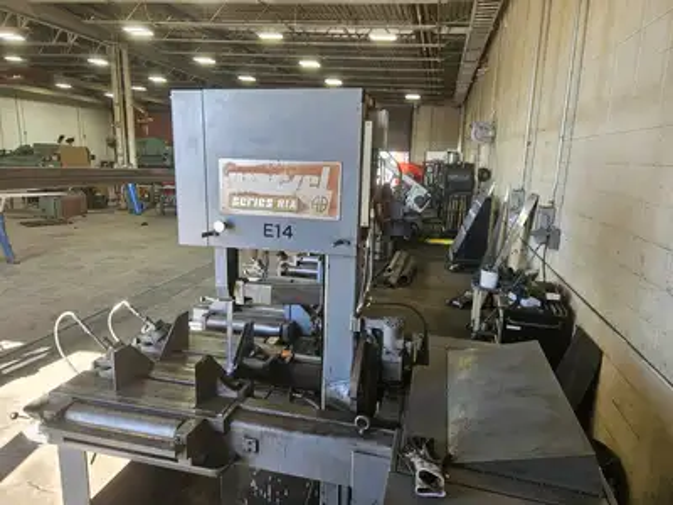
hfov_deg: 73.9
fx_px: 447
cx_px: 336
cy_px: 252
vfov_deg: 58.9
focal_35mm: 23
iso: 100
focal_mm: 5.4
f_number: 1.8
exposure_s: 1/180
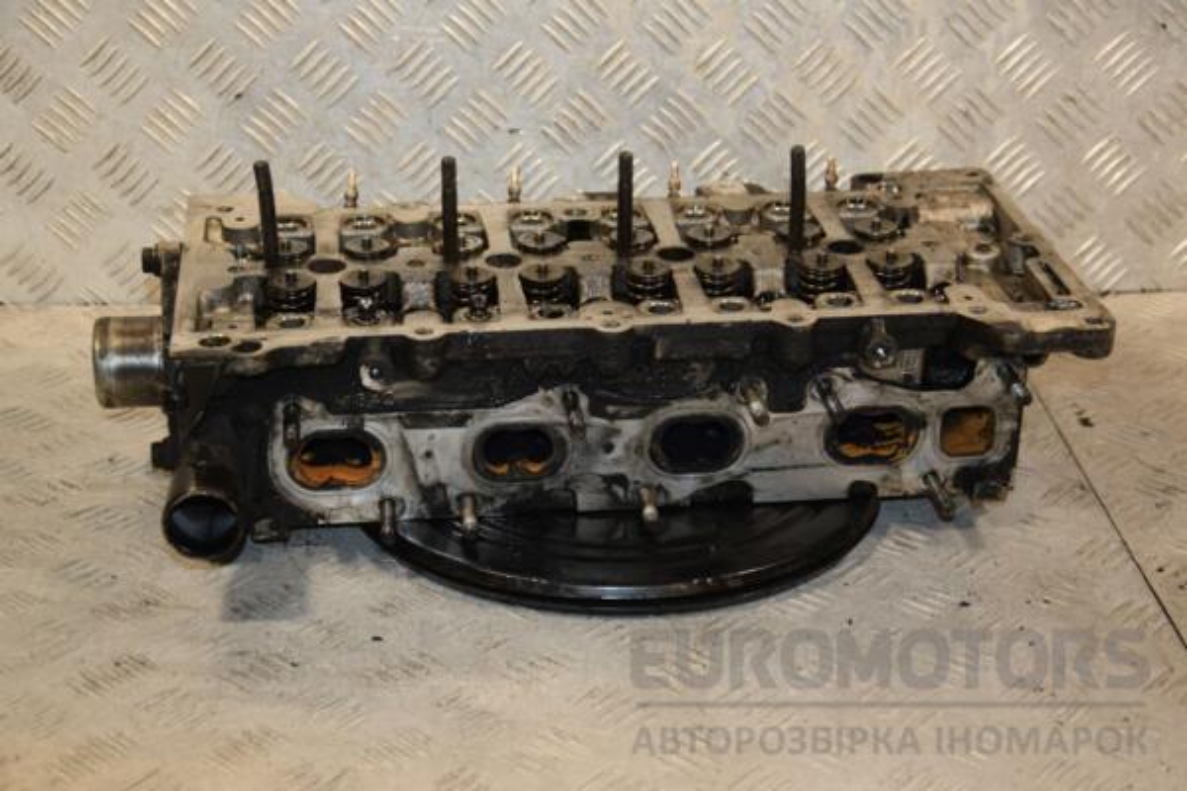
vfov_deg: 20.2
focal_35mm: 68
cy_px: 396
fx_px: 2225
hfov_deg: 29.9
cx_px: 594
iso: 800
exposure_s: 1/200
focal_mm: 45
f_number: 4.8
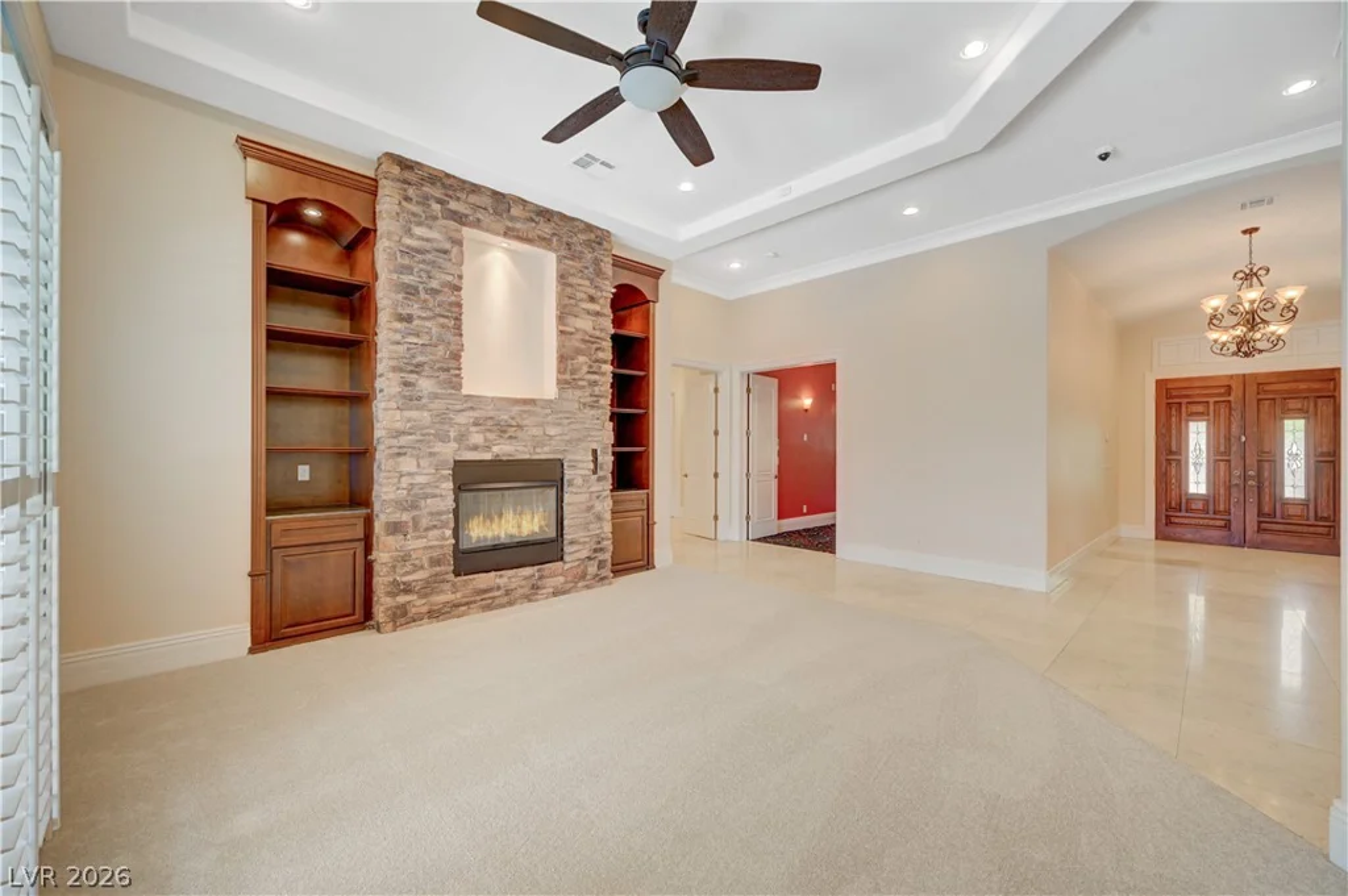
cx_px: 674
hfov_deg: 104.3
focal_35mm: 14
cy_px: 448
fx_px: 524
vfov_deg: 81.1
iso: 800
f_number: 8
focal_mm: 14
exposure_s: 1/10
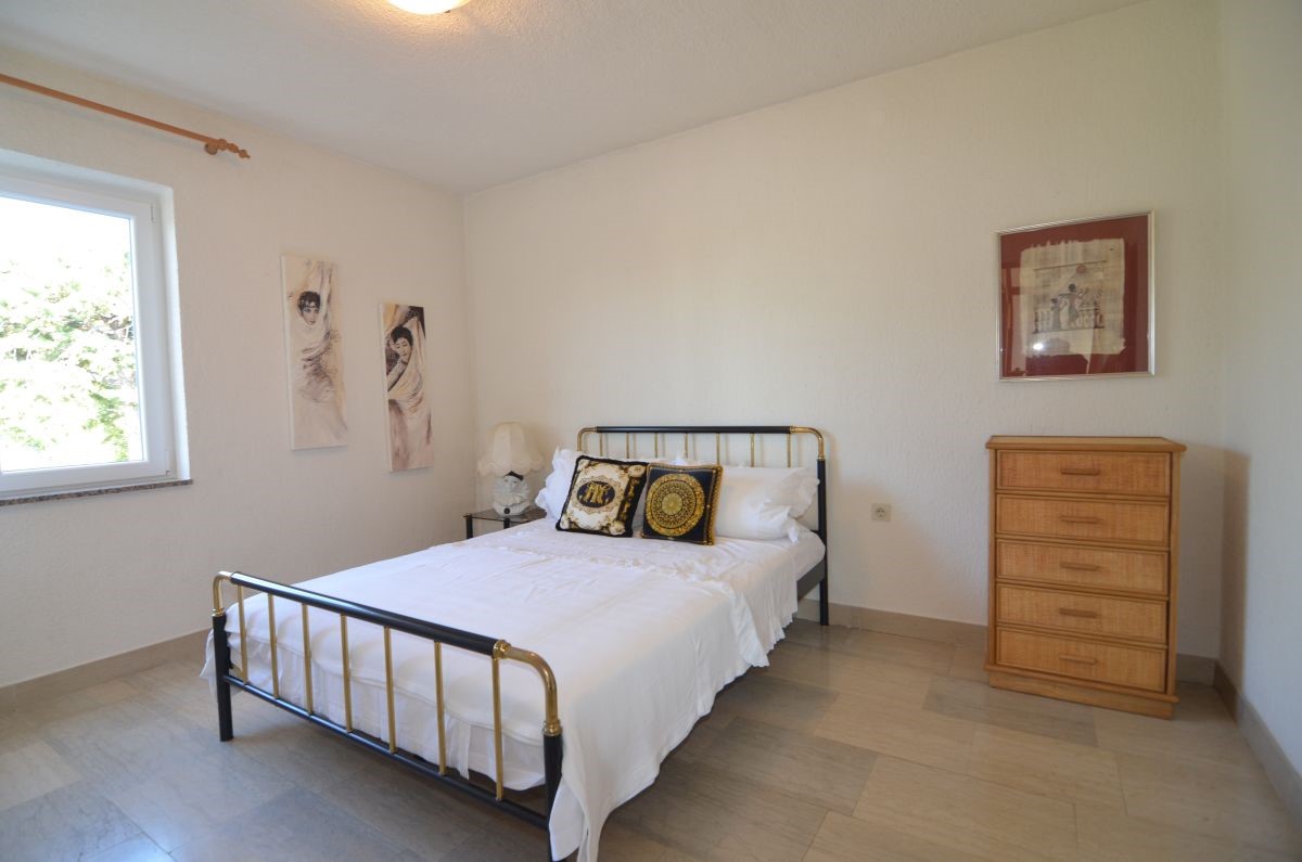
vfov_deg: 71.8
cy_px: 431
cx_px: 651
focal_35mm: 16
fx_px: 596
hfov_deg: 95.1
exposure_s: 1/60
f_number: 4
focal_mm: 11
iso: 450
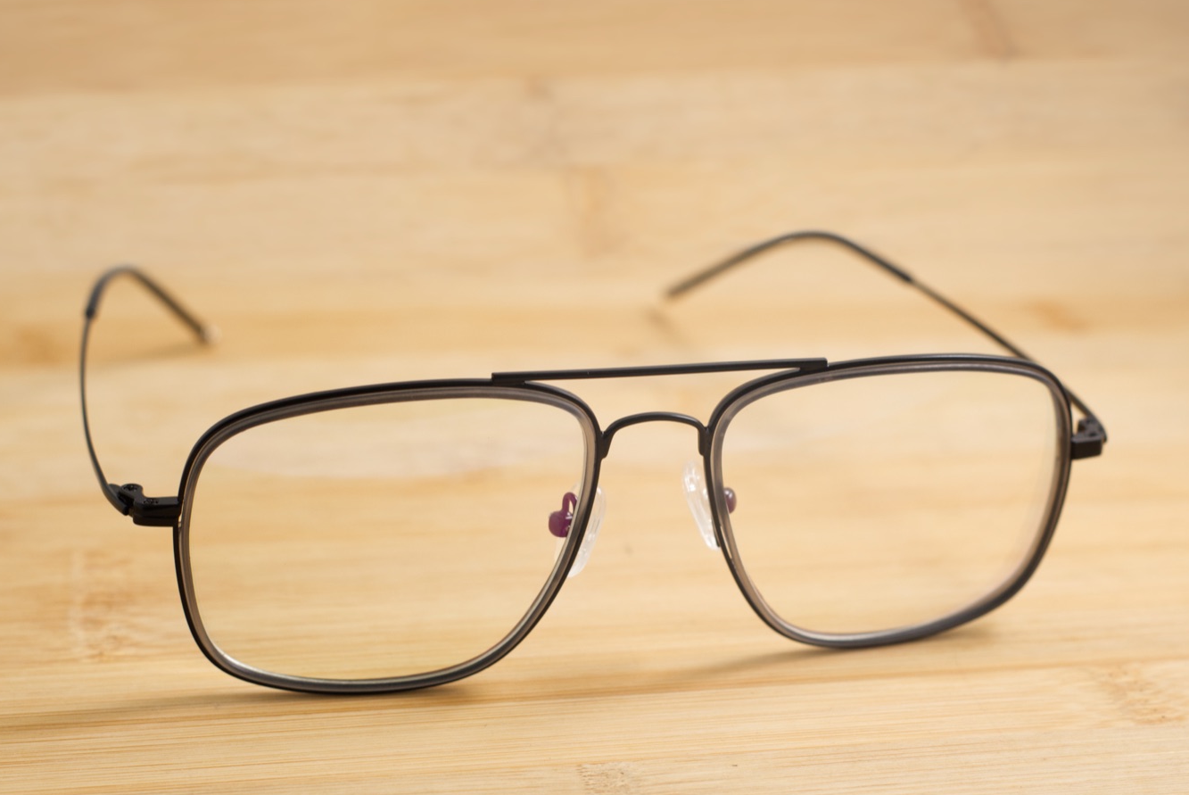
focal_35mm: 60
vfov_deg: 22.6
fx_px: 1983
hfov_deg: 33.4
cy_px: 449
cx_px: 601
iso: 400
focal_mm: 50
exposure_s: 1/80
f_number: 6.3
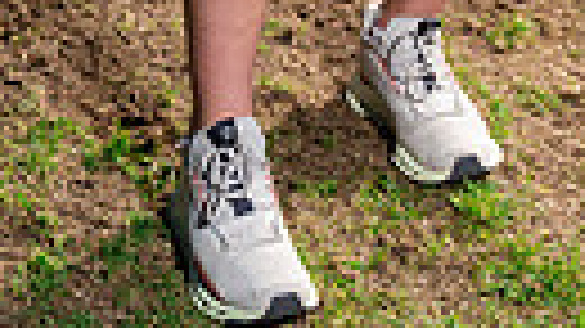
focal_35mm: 141
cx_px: 459
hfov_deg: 15.2
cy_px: -665
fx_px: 2186
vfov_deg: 7.5
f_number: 4.5
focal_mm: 39
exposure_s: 1/250
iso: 250
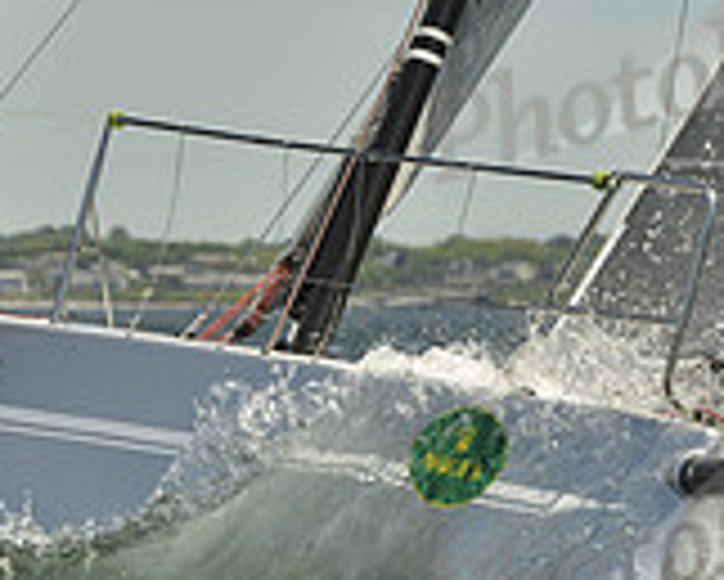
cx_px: 198
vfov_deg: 3.0
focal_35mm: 523
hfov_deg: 3.7
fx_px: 11213
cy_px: 362
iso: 280
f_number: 8
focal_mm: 155
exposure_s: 1/1600
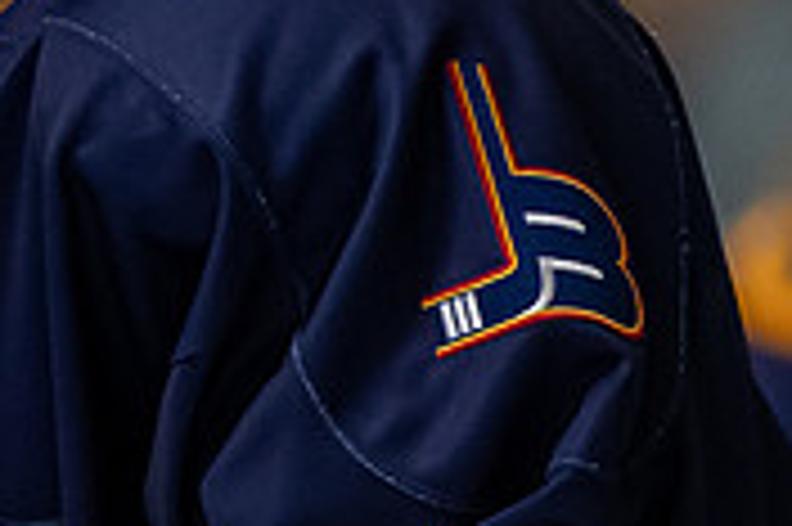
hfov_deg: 1.8
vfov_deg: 1.2
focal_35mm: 1129
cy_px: -336
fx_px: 24814
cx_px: -22
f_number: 3.2
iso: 2000
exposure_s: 1/800
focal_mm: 200
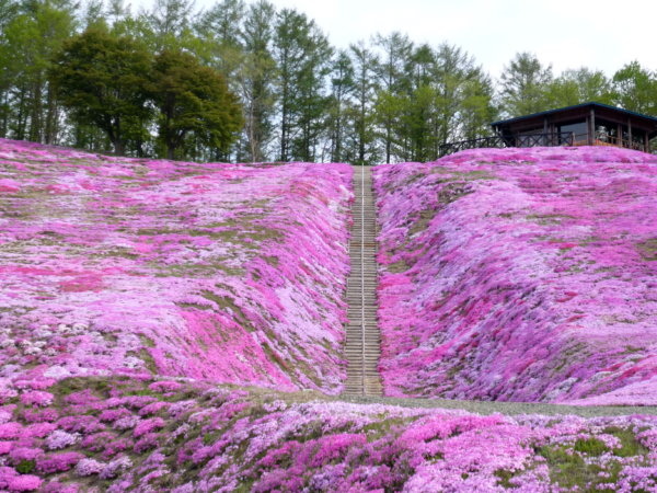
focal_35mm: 62
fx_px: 1177
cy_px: 246
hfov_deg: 31.2
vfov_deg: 23.7
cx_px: 328
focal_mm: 10.2
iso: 100
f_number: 3.7
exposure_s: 1/400
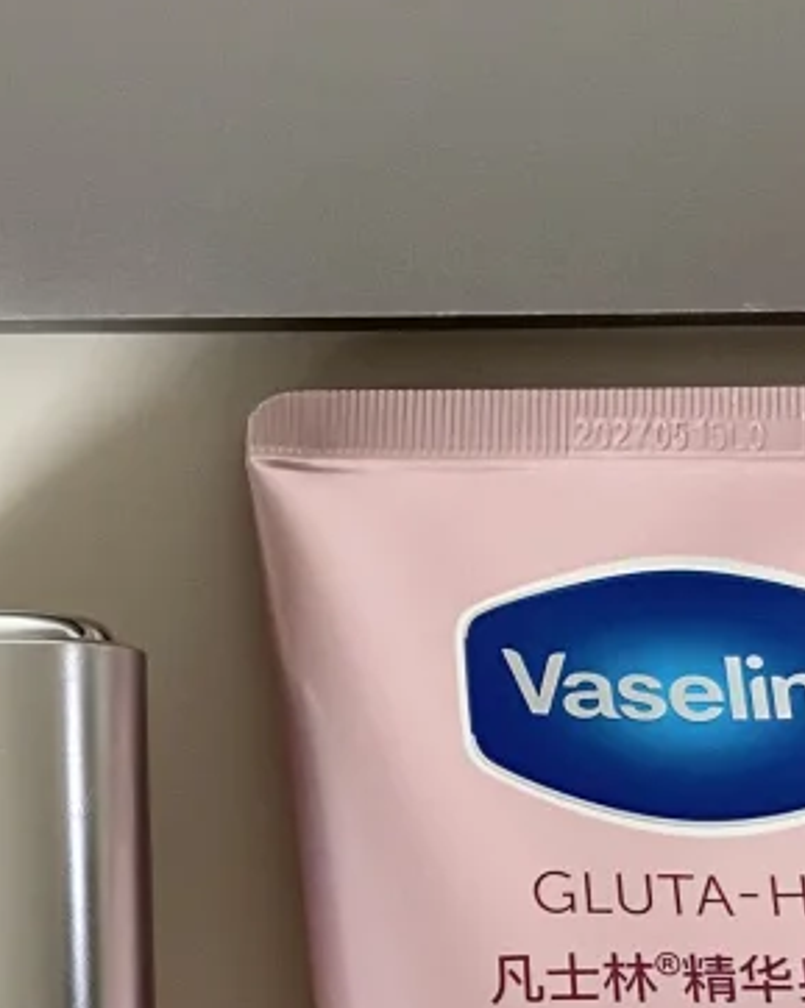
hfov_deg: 14.9
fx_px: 3012
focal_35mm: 101
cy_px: 1000
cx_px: -72
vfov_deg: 18.5
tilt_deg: -89.0
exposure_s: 1/87
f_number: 1.8
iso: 125
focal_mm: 4.25
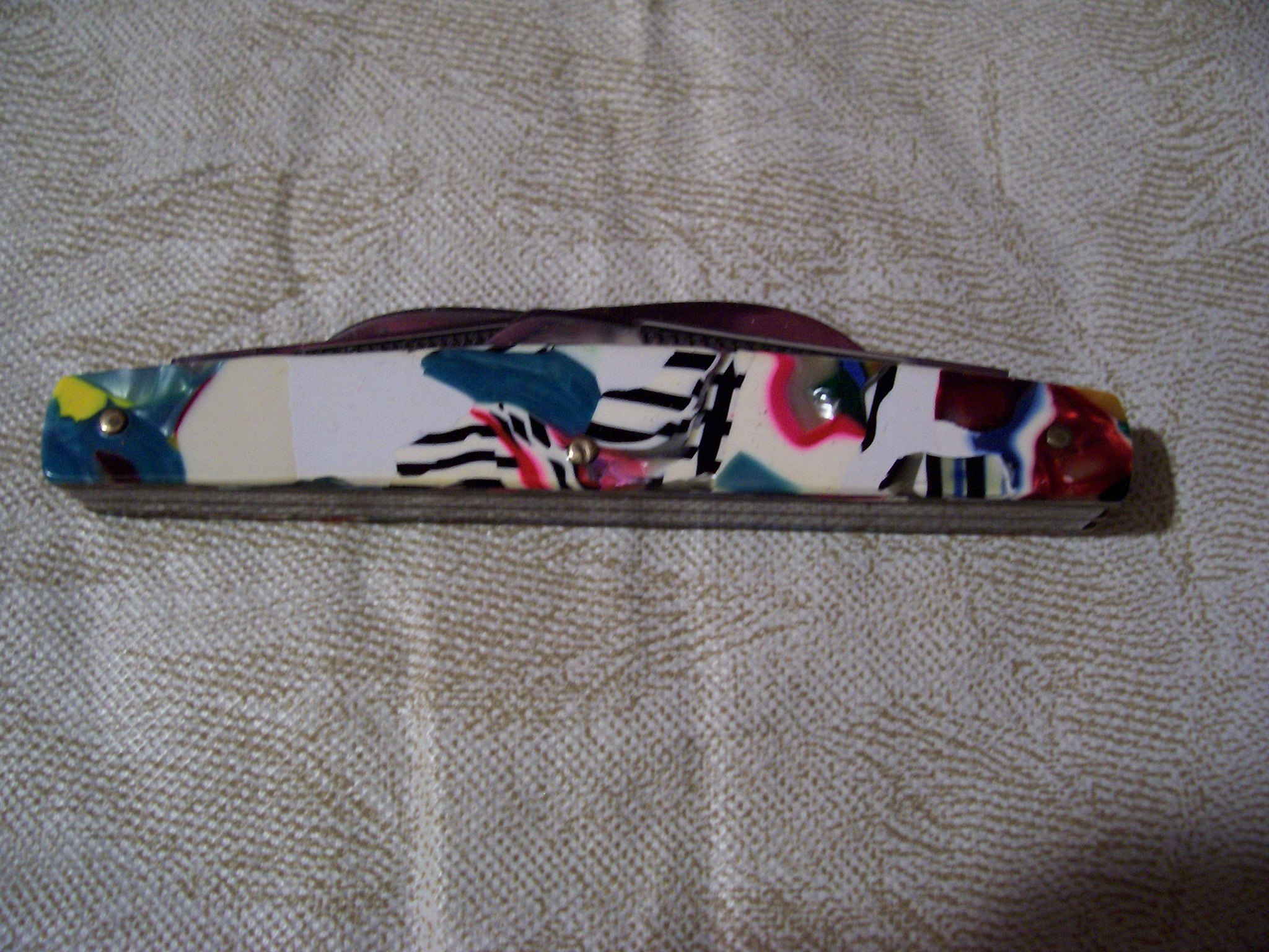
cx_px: 634
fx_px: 1246
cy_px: 476
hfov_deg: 54.0
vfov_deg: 41.8
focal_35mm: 34
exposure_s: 1/13.8
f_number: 2.7
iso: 160
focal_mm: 5.6
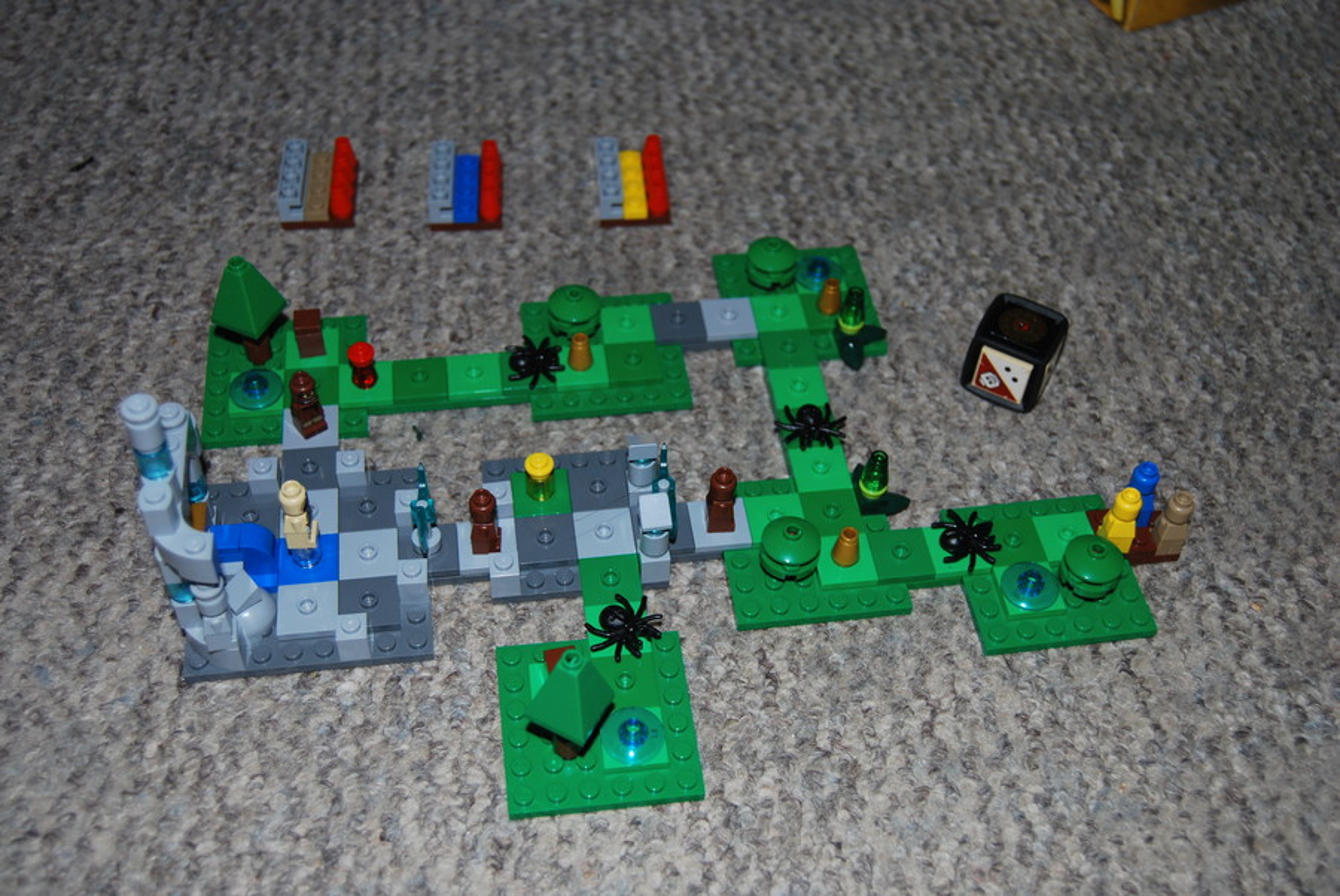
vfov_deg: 34.3
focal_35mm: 39
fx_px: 1453
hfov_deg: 49.5
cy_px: 448
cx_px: 670
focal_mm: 26
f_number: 4.2
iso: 200
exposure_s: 1/60
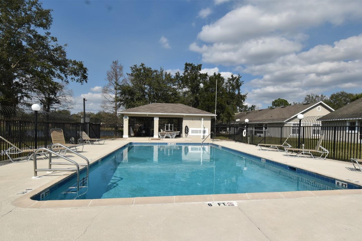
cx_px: 193
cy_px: 134
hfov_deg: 83.9
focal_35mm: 20
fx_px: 201
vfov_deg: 61.7
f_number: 11
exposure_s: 1/500
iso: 200
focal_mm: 12
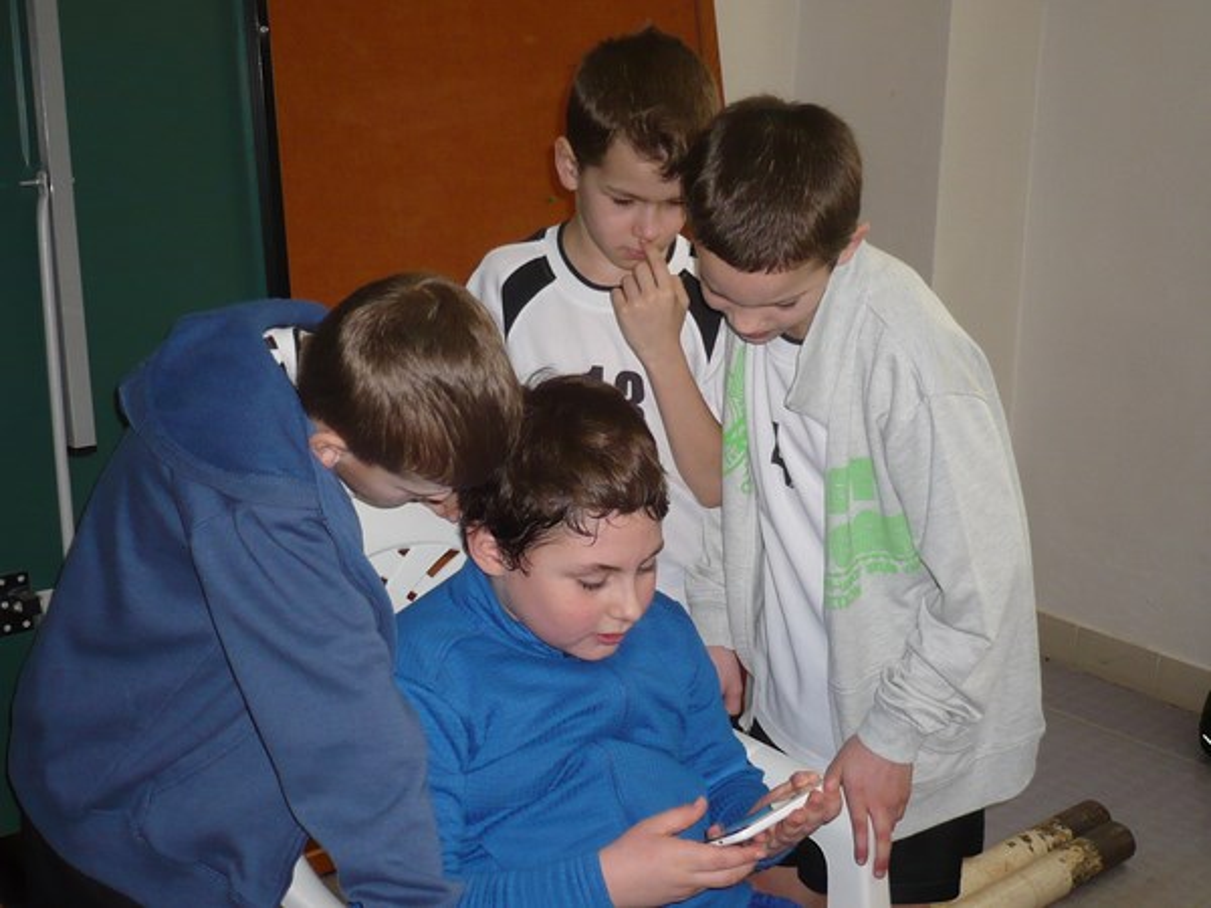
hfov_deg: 40.4
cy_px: 454
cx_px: 606
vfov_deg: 30.9
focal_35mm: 47
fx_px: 1644
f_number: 2.8
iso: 125
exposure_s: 1/30
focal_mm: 5.8
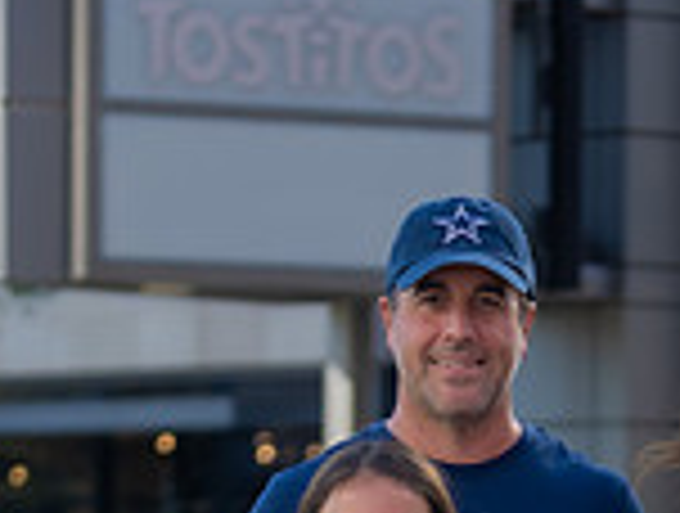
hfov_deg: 6.3
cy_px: 892
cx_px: 638
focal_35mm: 312
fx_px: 6144
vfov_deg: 4.7
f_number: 2.8
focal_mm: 72
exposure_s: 1/500
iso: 100
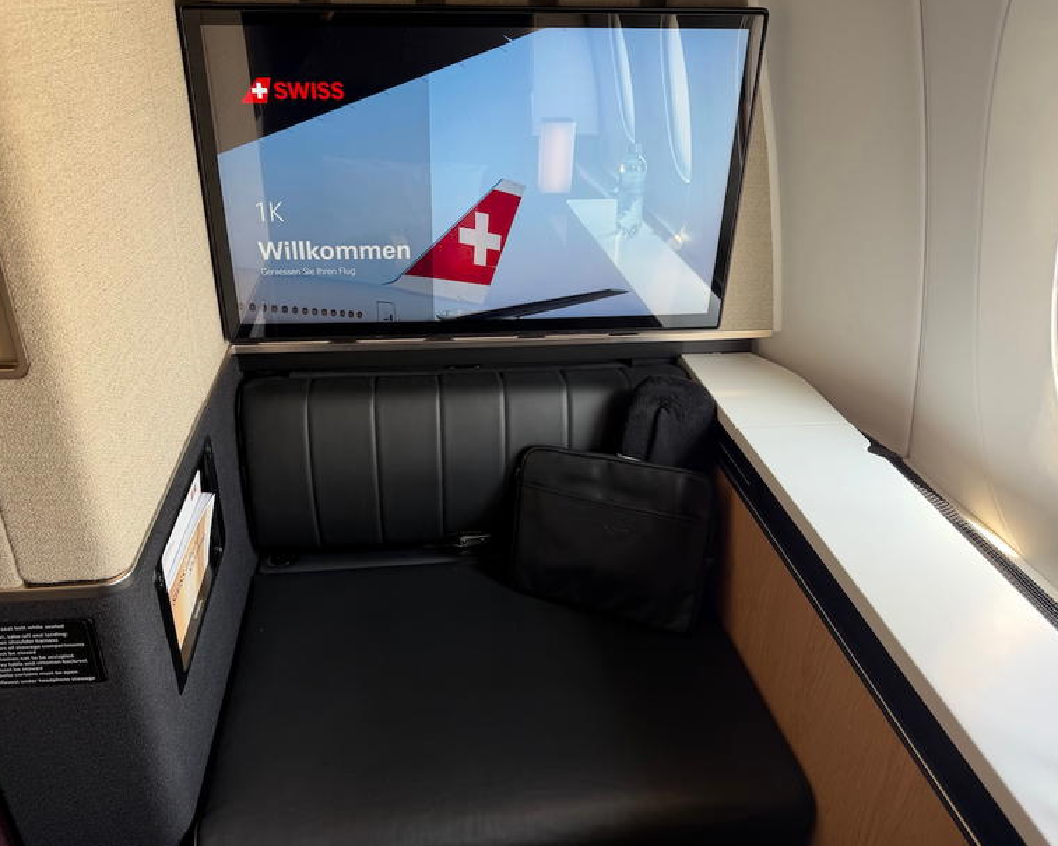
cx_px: 485
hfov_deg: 65.9
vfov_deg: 54.9
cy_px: 424
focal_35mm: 26
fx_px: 814
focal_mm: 6.76
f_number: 1.78
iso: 100
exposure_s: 1/95
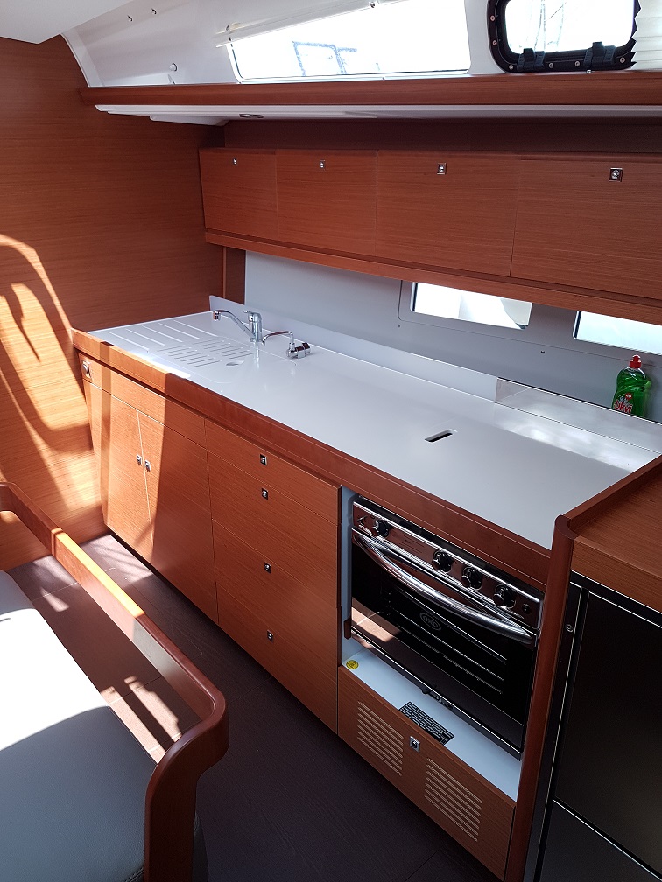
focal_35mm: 26
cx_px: 331
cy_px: 441
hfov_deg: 53.1
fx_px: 663
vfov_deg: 67.3
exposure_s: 1/50
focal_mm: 4.2
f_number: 1.7
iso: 40
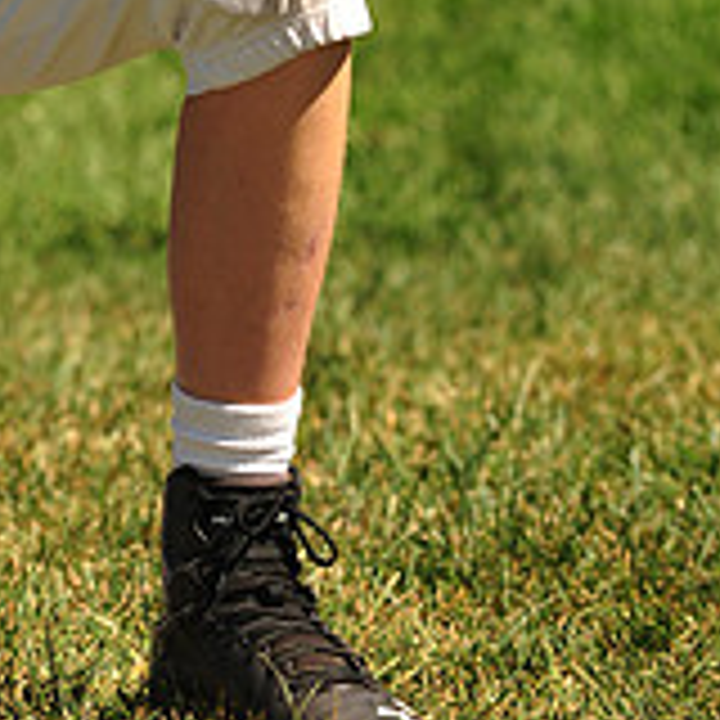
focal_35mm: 431
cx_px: -81
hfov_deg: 4.1
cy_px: -328
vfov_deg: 4.0
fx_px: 10142
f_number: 5
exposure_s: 1/640
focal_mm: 140
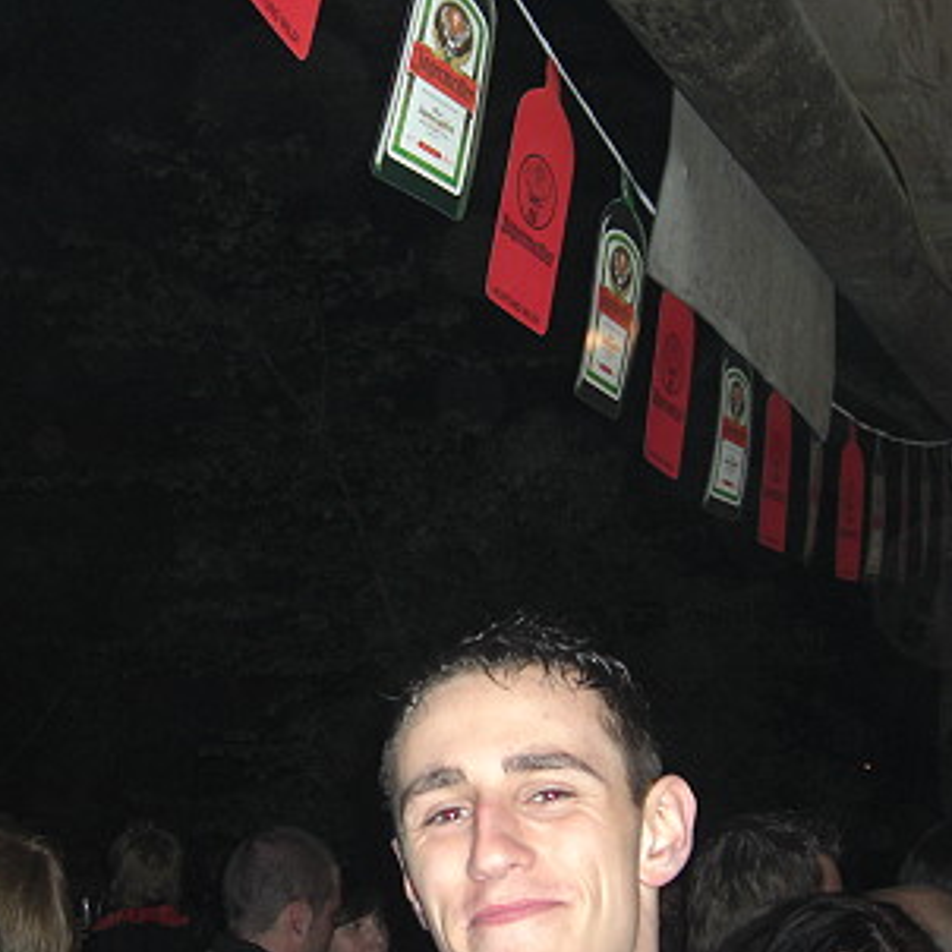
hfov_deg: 29.0
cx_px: 355
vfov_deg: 29.1
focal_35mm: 59
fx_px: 1836
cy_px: 523
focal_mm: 7.9
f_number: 2.8
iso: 200
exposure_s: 1/60
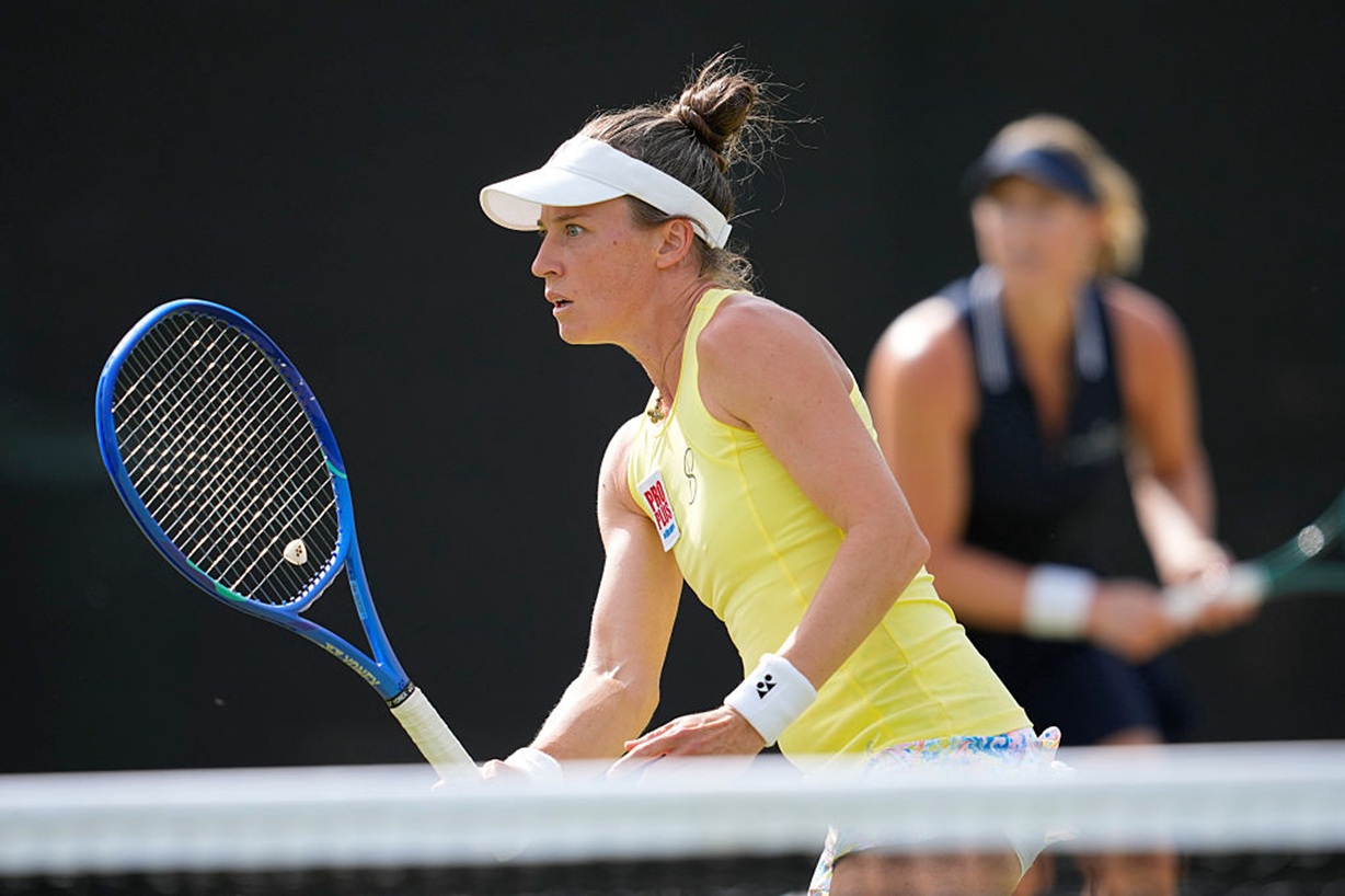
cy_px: 448
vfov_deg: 2.3
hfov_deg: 3.4
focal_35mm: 600
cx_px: 672
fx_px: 22409
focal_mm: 400
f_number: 2.8
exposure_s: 1/3200
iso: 400
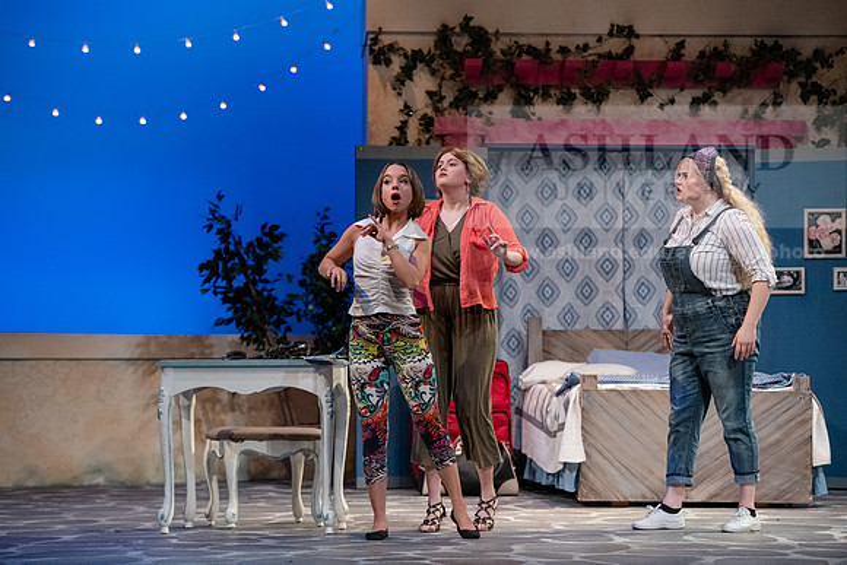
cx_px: 424
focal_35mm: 105
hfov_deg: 19.5
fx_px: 2471
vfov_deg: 13.0
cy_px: 282
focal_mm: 105
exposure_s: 1/400
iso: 4000
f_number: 3.5
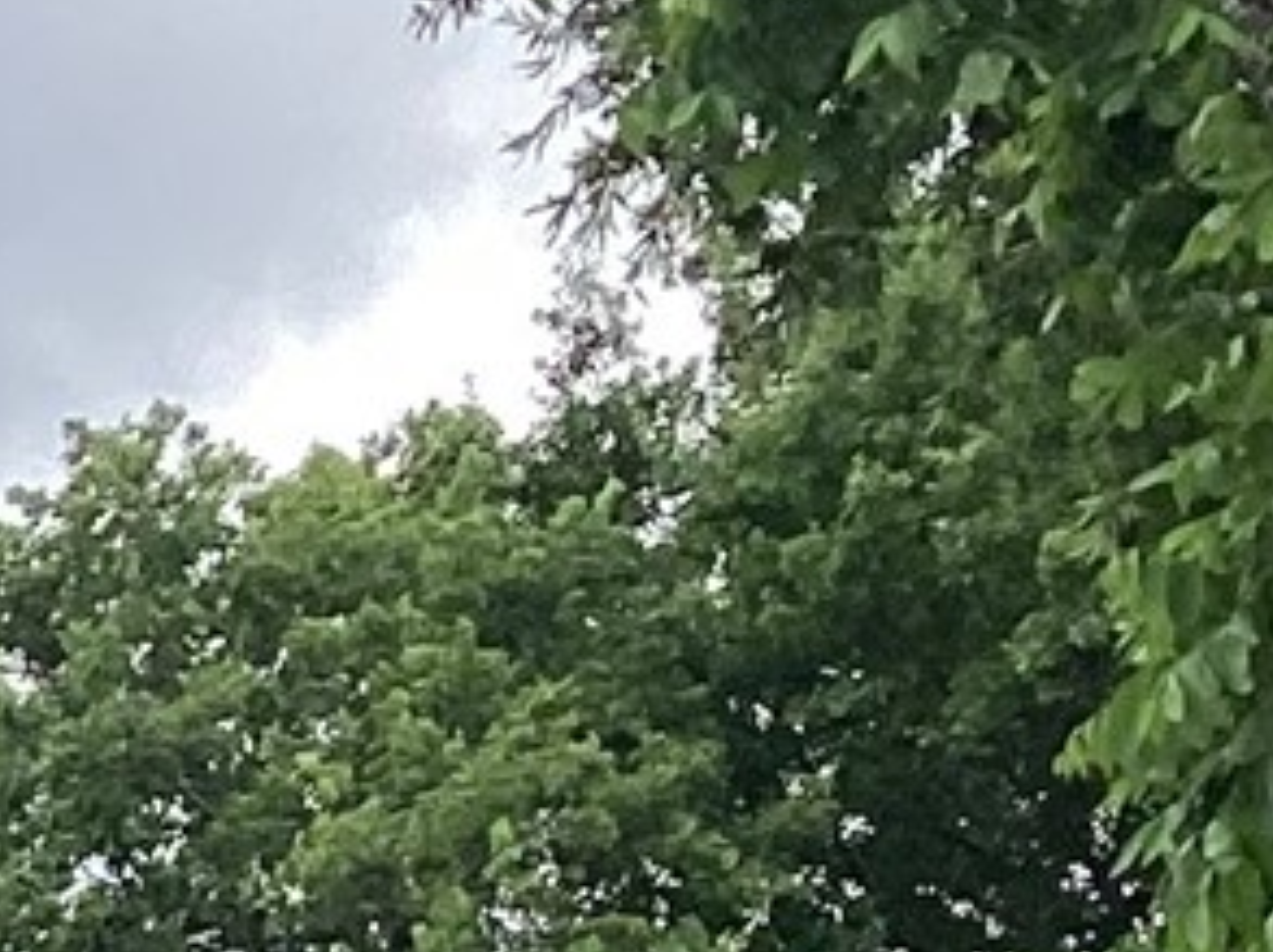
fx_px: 7970
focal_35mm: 217
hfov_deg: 8.0
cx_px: -2390
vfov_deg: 6.4
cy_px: 2586
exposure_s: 1/791
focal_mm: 3.3
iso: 25
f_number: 2.4
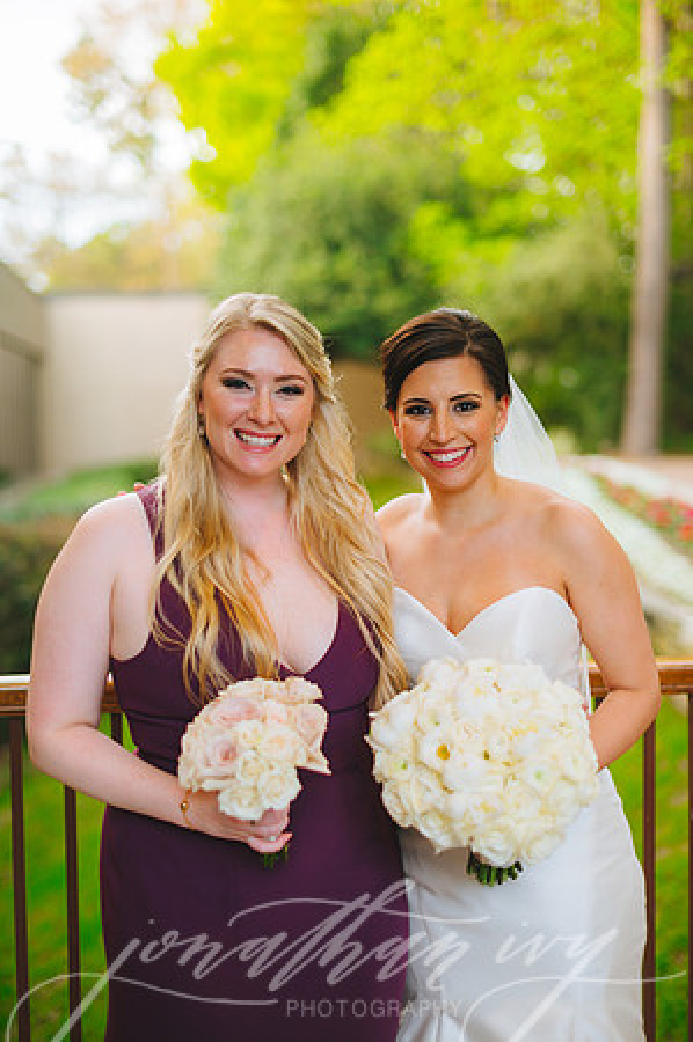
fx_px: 1447
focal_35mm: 50
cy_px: 521
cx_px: 346
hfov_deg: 26.9
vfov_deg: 39.6
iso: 400
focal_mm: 50
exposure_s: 1/250
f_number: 2
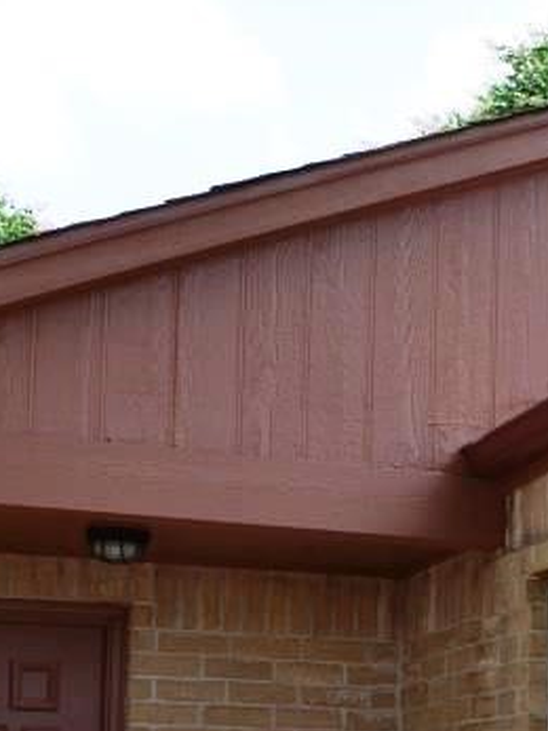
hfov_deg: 16.8
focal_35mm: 85
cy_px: 704
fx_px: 1795
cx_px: 596
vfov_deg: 22.3
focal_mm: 20
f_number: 8
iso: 200
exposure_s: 1/250
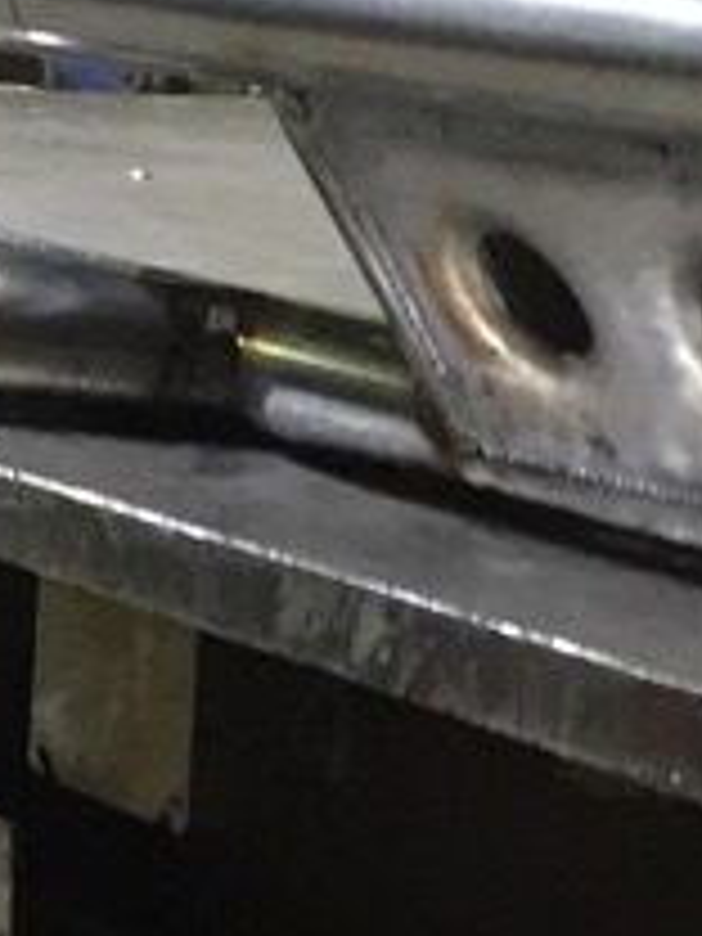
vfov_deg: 13.8
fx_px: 3867
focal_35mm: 143
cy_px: 468
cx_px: 441
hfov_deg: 10.4
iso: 250
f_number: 2.2
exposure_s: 1/15
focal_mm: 4.15
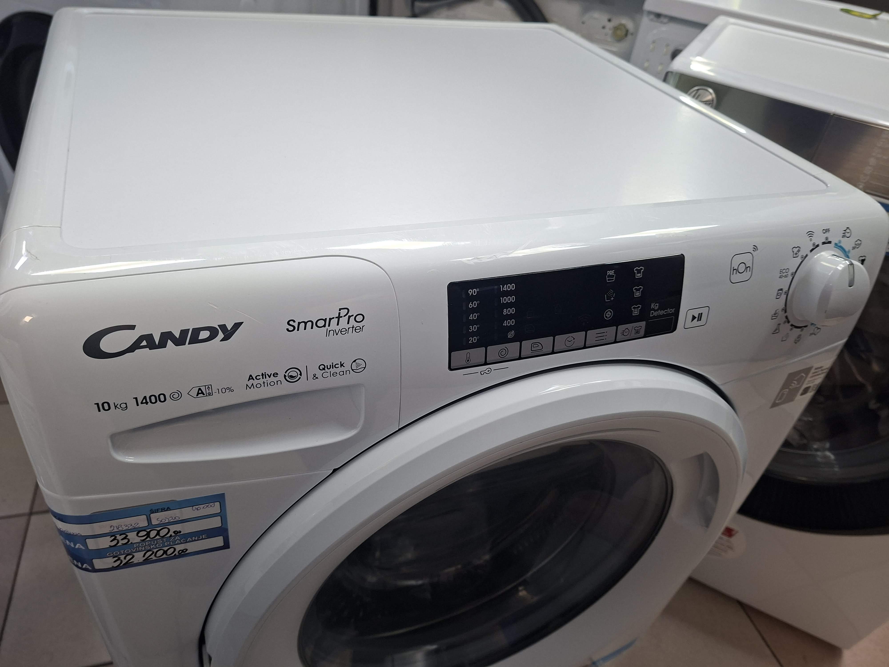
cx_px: 444
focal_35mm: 23
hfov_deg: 73.9
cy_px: 334
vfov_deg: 58.9
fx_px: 591
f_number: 1.8
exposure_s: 1/50
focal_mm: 5.54
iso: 200
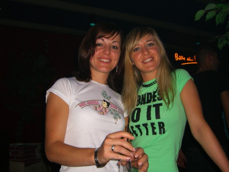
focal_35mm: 38
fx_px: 251
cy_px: 86
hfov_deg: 49.0
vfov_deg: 37.7
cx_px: 114
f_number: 2.8
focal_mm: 7.9
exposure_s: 1/60
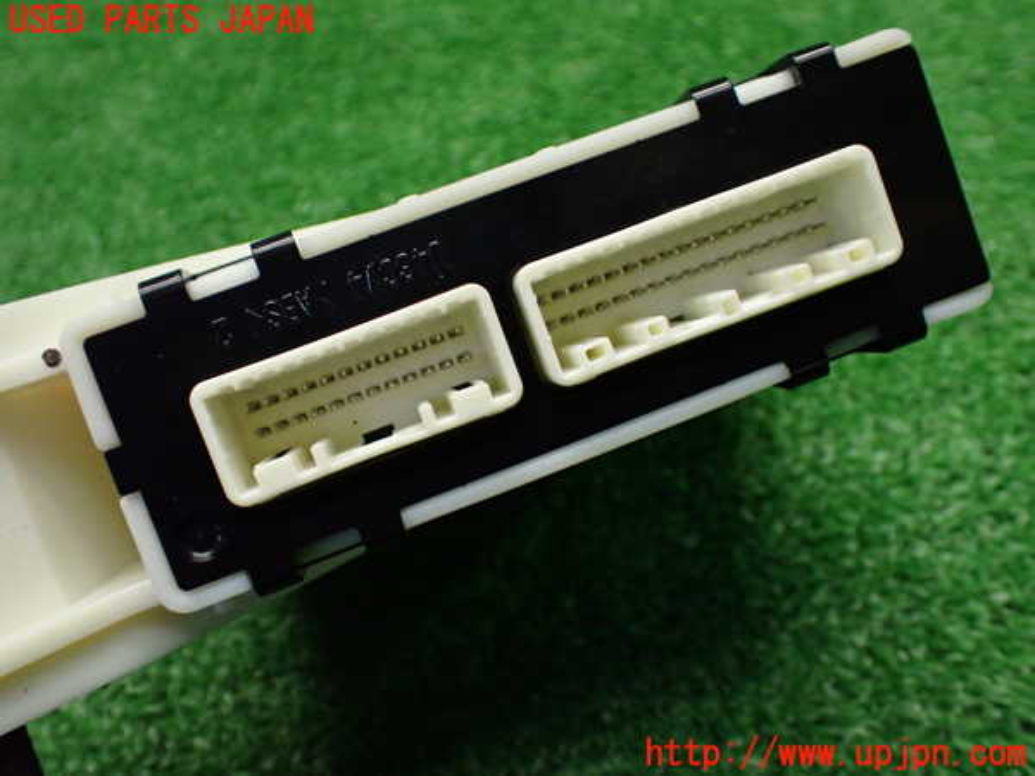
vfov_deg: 39.7
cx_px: 518
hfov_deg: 51.4
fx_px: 1076
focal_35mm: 36
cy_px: 388
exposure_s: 1/160
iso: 640
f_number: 2.5
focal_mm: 6.37
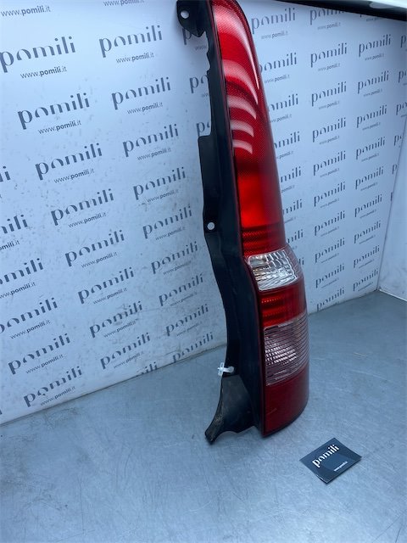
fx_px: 408
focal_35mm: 26
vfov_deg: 67.3
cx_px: 204
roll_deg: -0.6
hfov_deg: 53.1
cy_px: 272
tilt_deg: -22.2
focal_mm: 4.25
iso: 32
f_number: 1.8
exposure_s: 1/1114
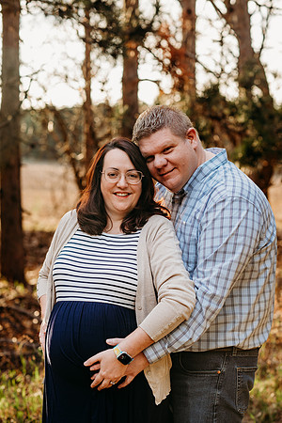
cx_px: 141
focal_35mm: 85
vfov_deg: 23.9
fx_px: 999
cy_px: 212
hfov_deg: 16.1
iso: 200
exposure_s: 1/200
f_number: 4
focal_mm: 85
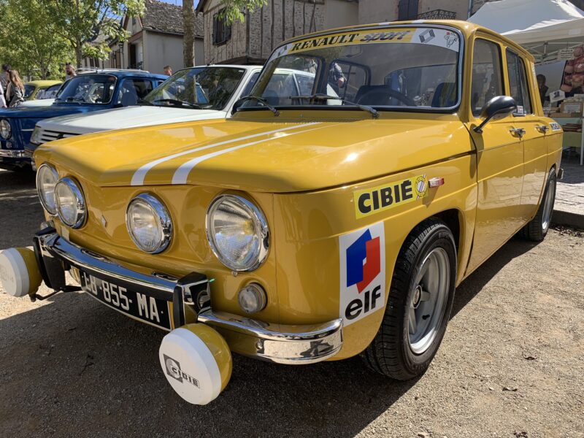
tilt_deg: -11.7
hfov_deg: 67.3
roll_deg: -2.7
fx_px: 439
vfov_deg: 53.1
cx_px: 292
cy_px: 219
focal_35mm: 26
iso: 25
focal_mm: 4.25
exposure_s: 1/1536
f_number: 1.8
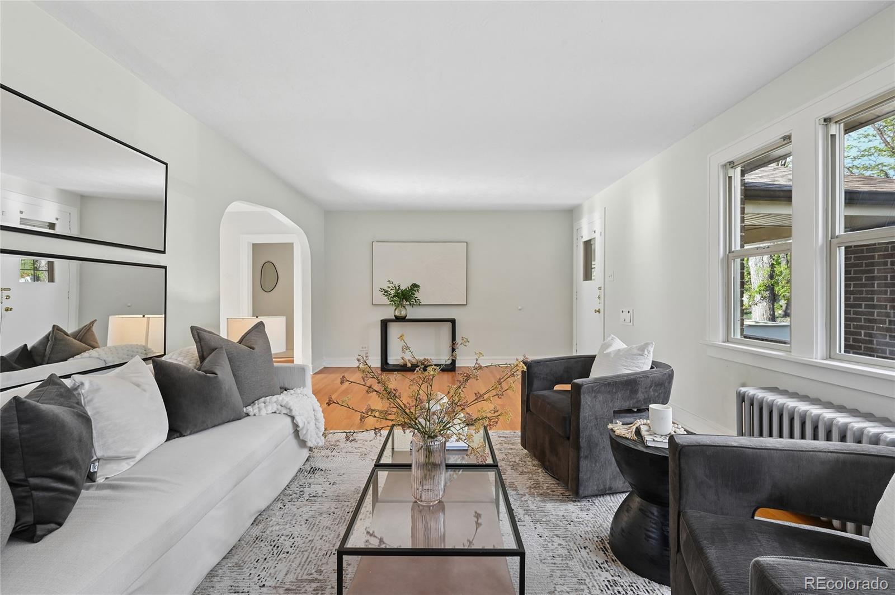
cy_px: 298
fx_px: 372
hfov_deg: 100.5
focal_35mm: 15
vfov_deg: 77.2
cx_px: 448
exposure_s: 1/25
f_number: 10
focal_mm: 15
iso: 400
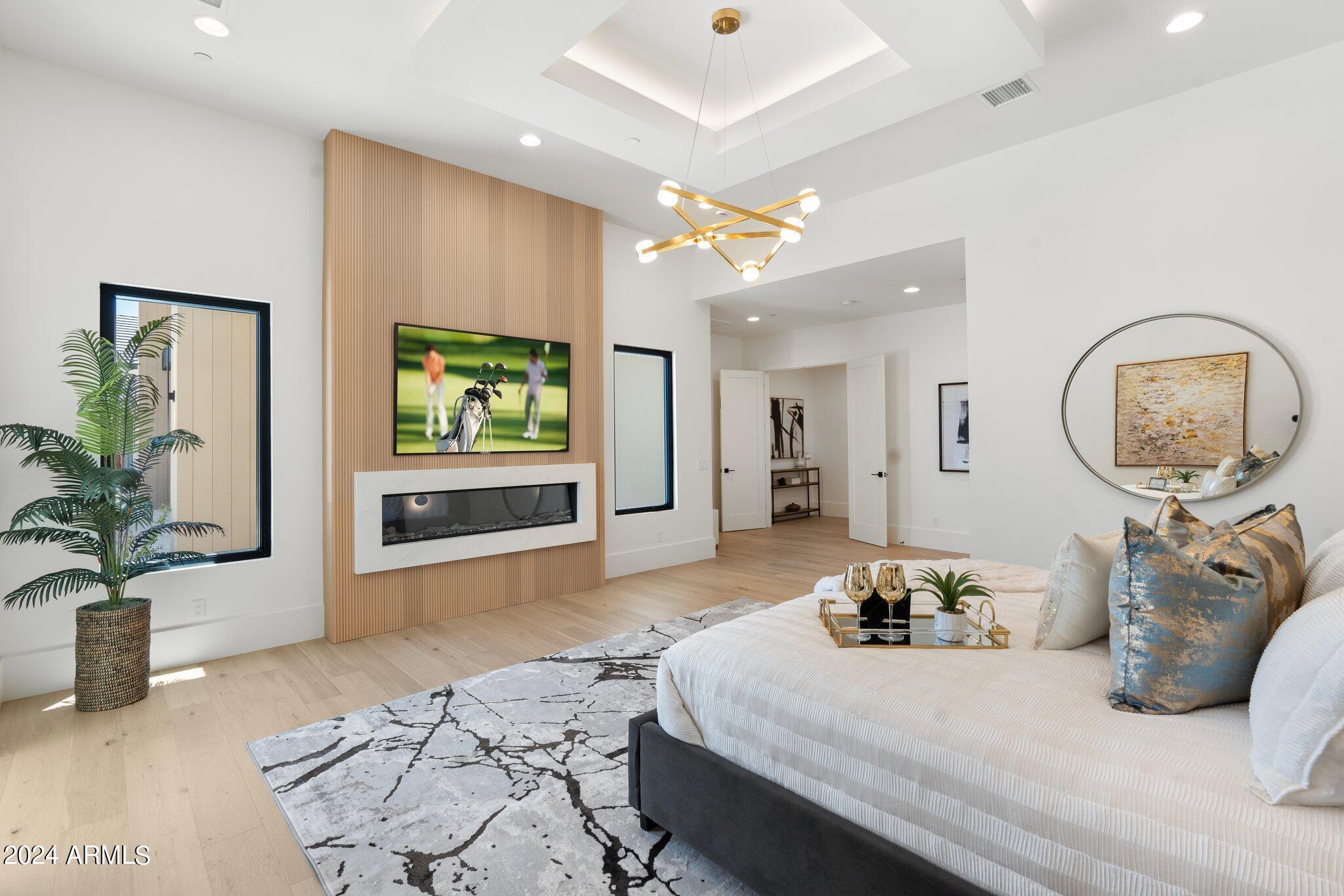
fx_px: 597
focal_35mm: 16
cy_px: 448
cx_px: 672
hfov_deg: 96.7
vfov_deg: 73.7
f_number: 8
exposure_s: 1/15
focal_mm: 16
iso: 1000
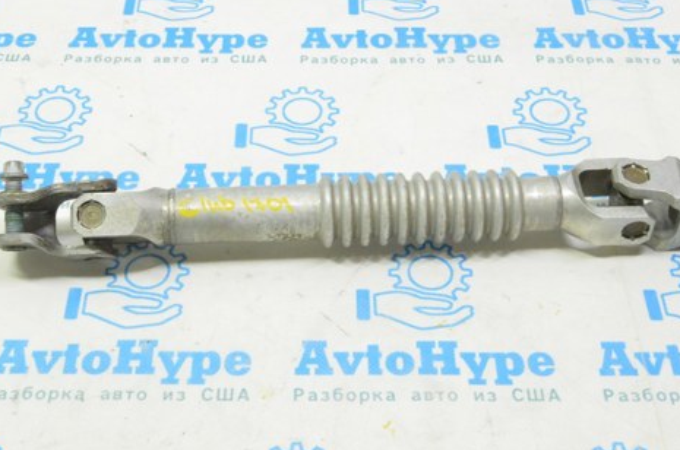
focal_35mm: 62
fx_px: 1169
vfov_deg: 21.7
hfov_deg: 32.4
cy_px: 159
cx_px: 311
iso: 6400
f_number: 20
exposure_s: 1/20
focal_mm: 30
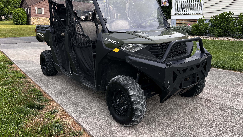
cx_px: 122
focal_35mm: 29
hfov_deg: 66.1
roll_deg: -1.6
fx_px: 187
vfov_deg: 40.1
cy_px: 58
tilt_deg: -11.7
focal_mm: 5.7
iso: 50
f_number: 1.5
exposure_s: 1/588
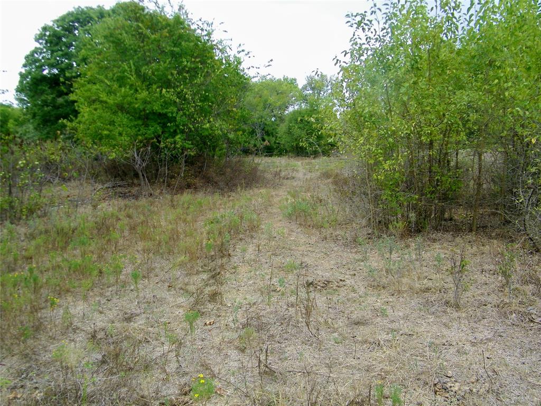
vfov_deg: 44.2
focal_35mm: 32
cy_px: 203
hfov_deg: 56.8
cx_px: 270
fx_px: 500
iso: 80
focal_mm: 5.8
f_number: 3.6
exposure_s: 1/200
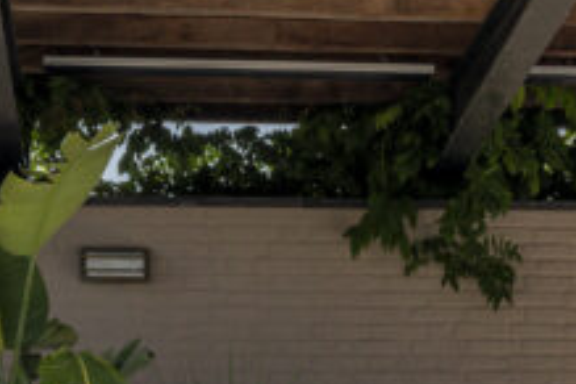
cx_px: 881
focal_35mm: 187
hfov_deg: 10.6
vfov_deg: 7.3
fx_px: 2992
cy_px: 397
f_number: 16
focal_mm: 40
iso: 320
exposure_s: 1/160
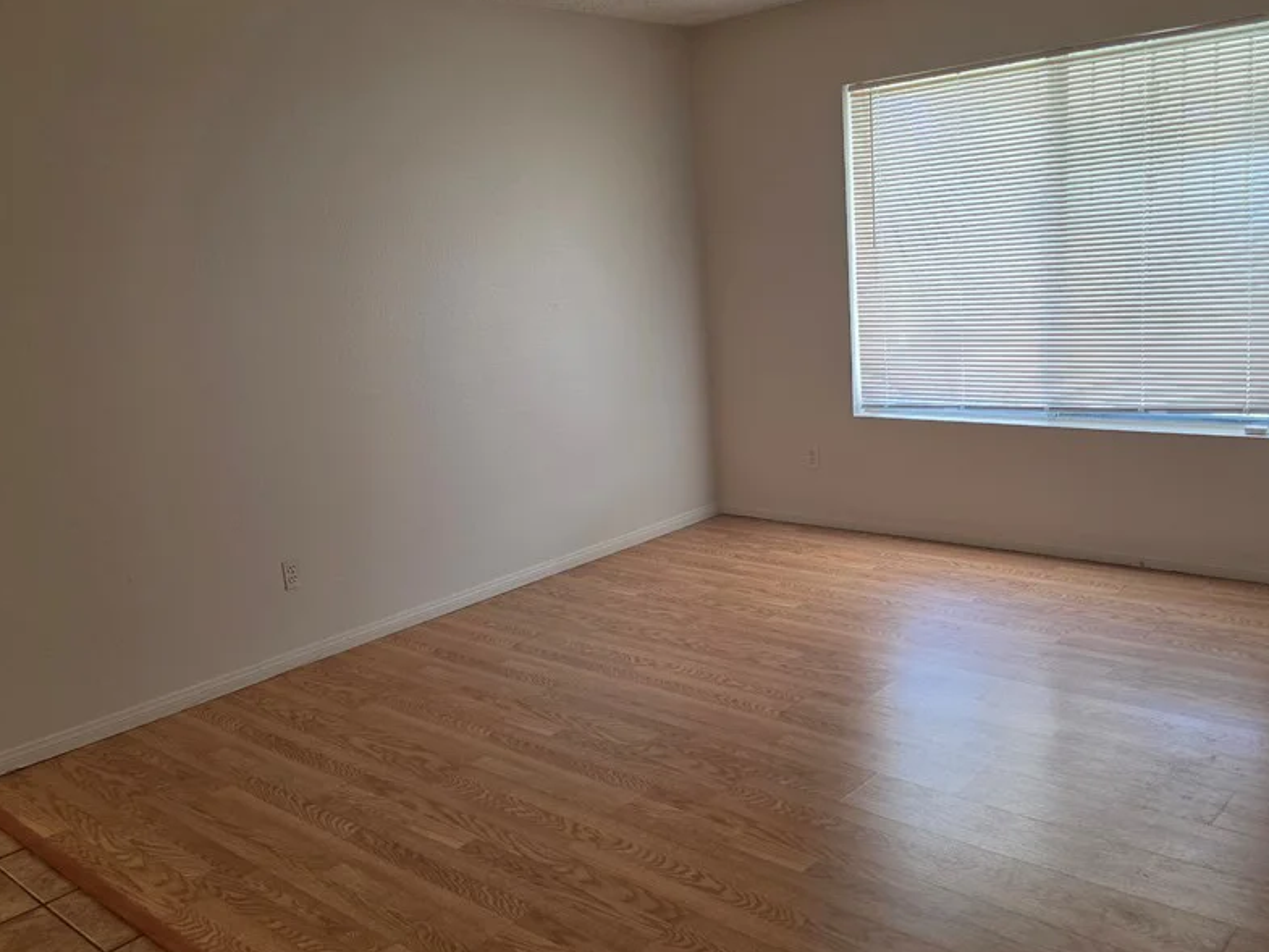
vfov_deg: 46.8
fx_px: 1100
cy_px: 453
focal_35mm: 30
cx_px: 660
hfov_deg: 59.9
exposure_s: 1/120
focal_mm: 6.5
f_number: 1.4
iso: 100
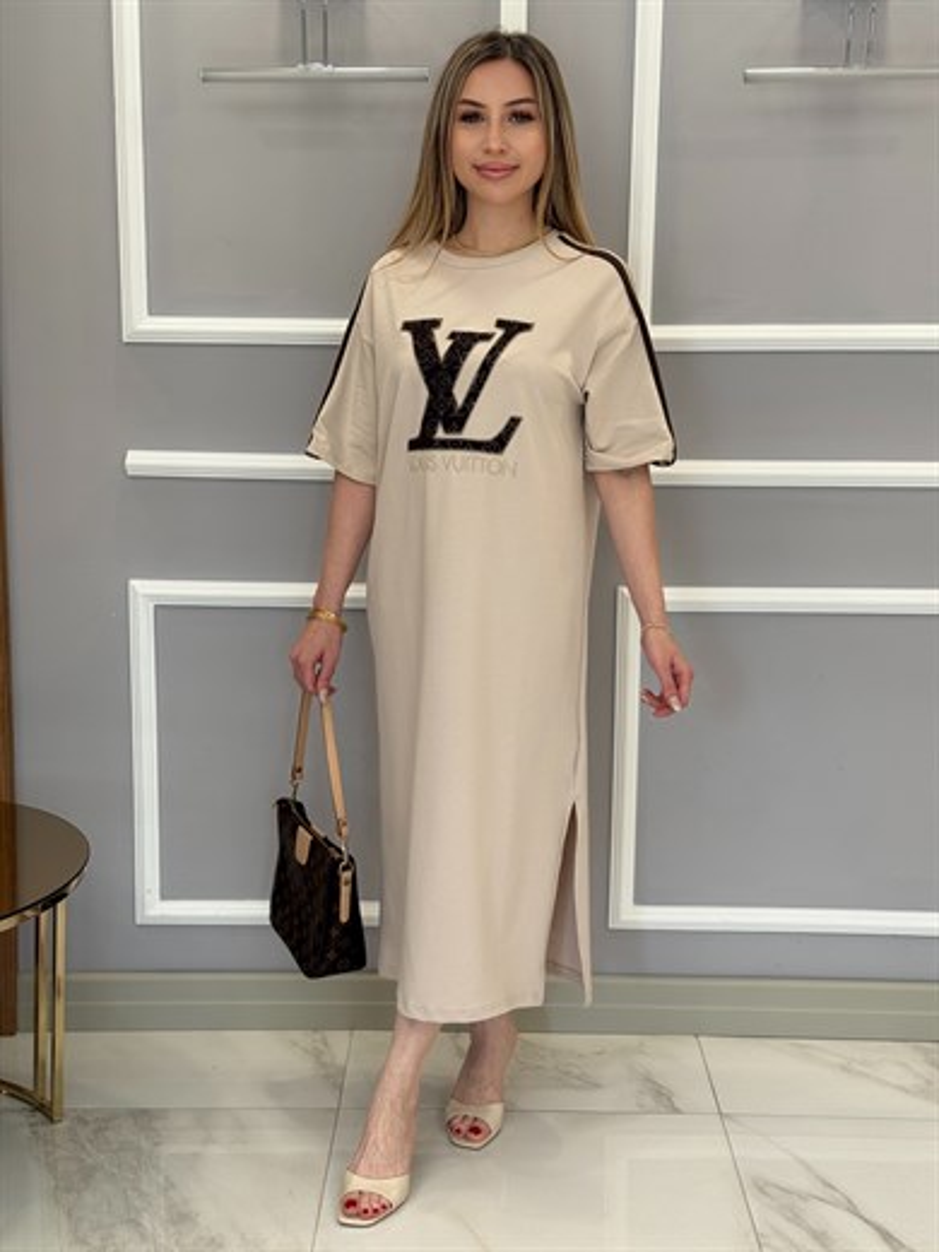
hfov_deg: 30.3
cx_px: 470
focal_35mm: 48
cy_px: 626
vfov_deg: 39.7
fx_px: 1736
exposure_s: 1/128
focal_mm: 6.76
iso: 64
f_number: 1.78
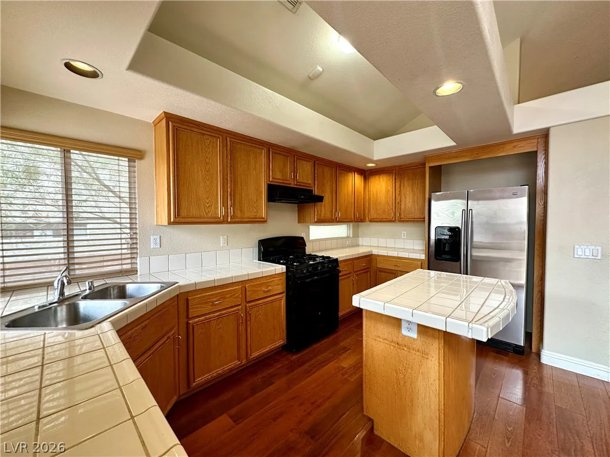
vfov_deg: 85.7
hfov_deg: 102.1
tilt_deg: -1.7
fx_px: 247
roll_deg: +0.5
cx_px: 305
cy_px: 228
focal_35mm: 14
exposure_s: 1/60
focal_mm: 2.22
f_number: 2.2
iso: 160
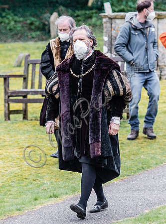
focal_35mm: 281
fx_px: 1812
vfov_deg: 7.1
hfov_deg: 5.2
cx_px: 71
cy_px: 60
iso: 400
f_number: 2.8
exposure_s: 1/1250
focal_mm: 116
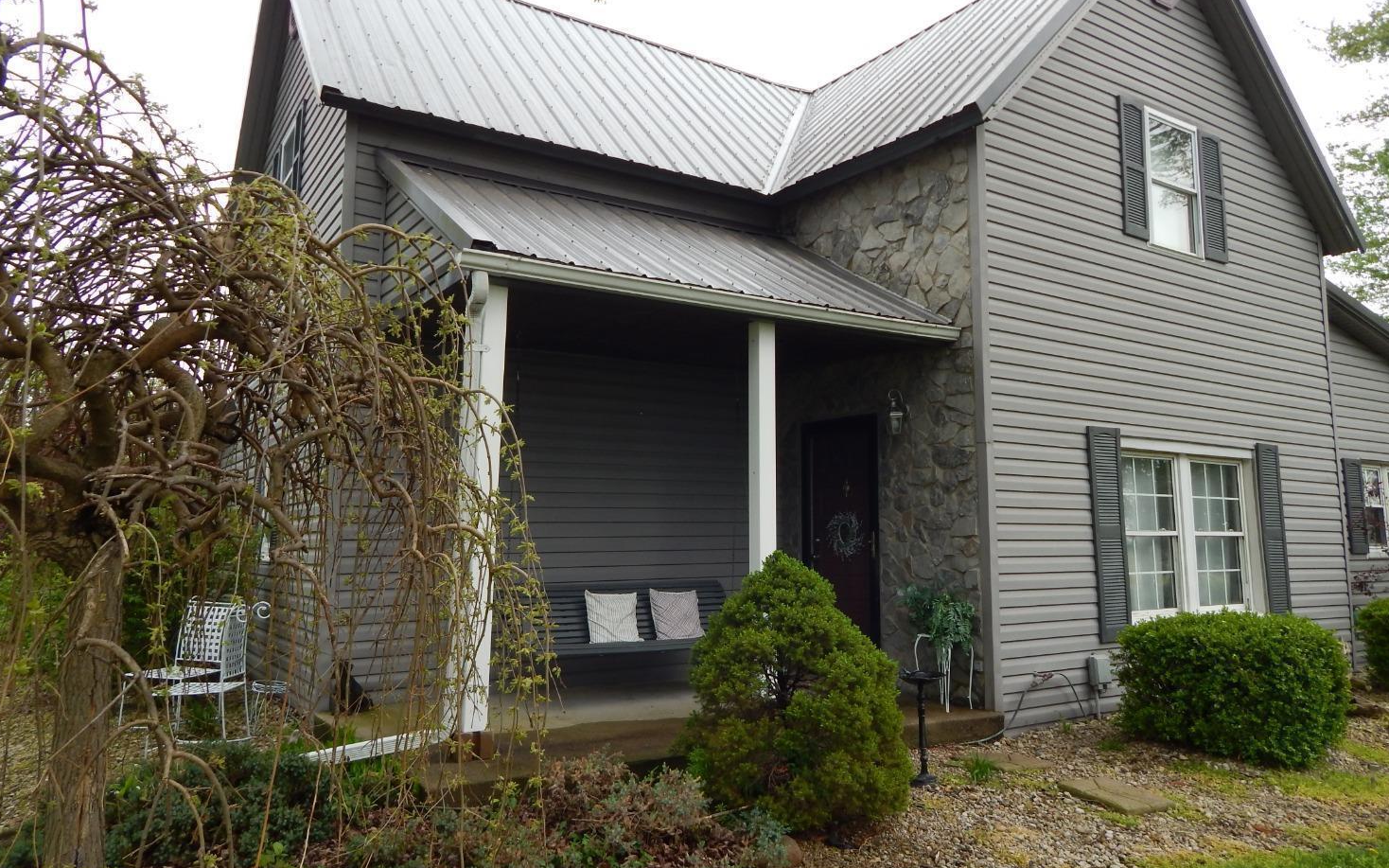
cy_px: 408
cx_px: 694
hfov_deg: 70.4
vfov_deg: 47.6
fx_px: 984
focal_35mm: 26
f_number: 3
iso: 125
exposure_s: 1/640
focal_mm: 4.2
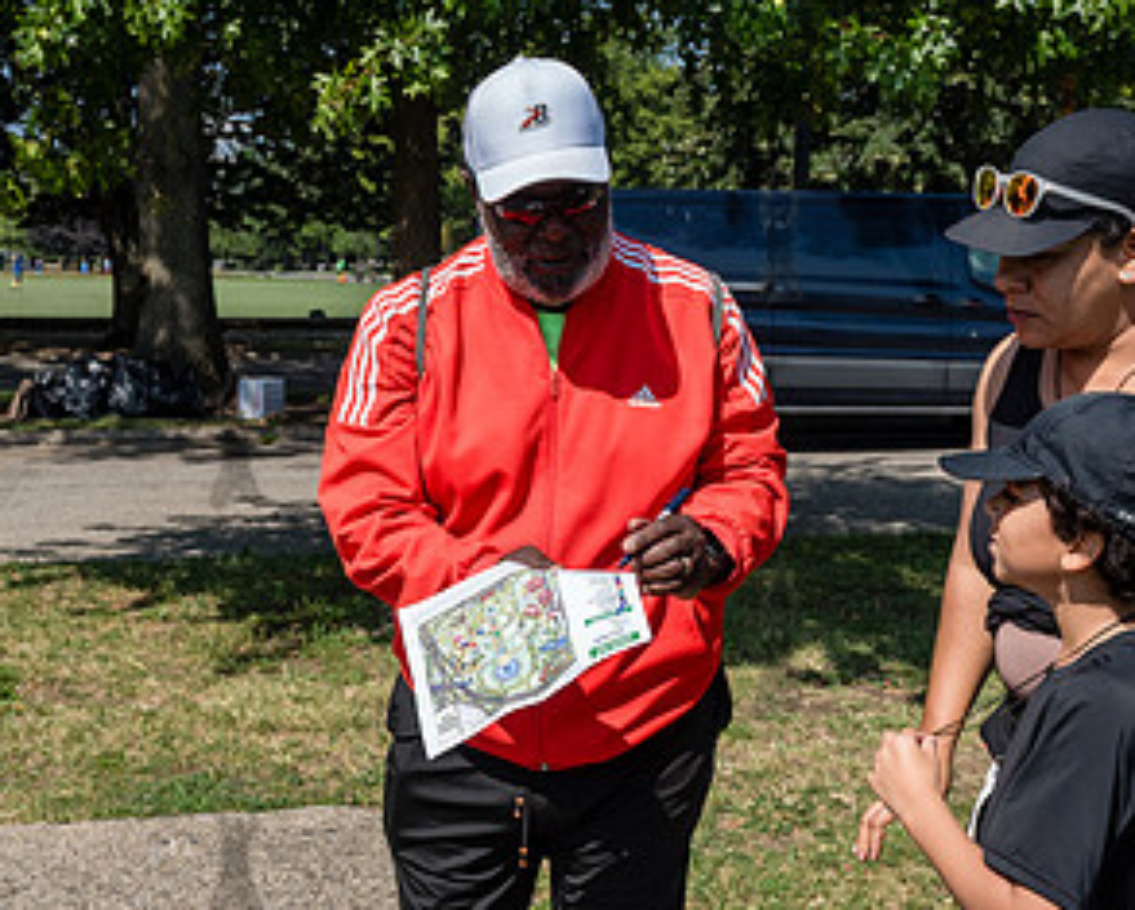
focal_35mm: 53
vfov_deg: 28.6
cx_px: 565
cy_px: 562
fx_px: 1782
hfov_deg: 35.3
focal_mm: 24
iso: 400
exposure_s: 1/2000
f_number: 5
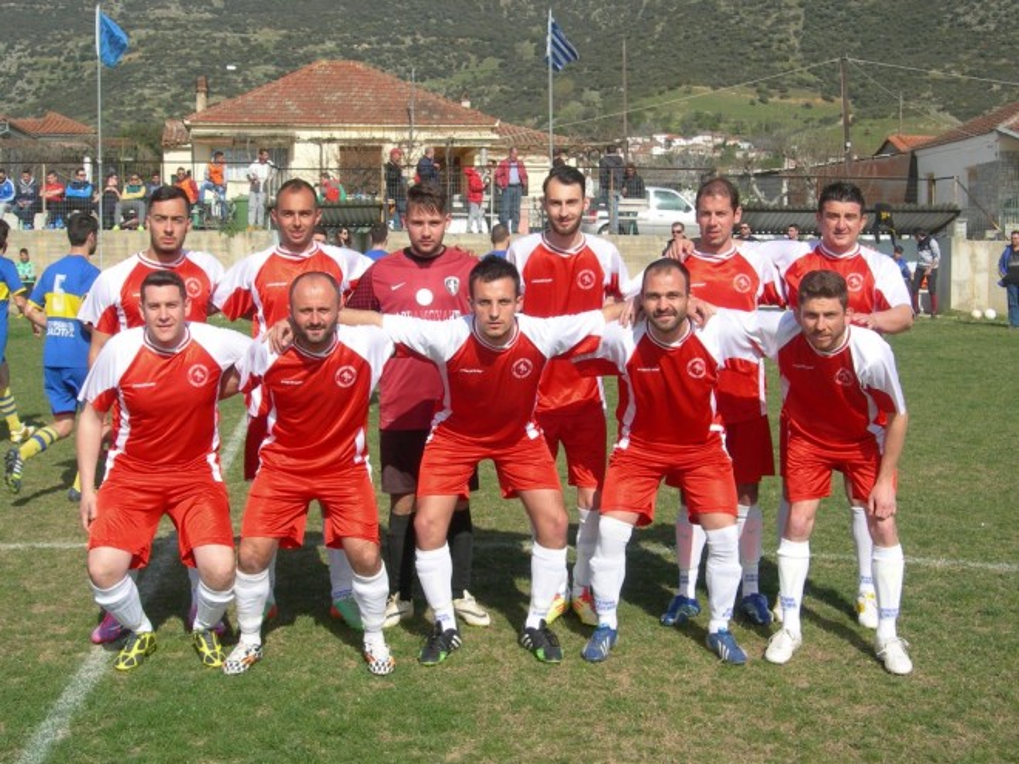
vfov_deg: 28.6
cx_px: 510
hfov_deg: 37.5
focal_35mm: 51
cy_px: 382
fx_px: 1501
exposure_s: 1/407
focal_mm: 10.6
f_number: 5.4
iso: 50
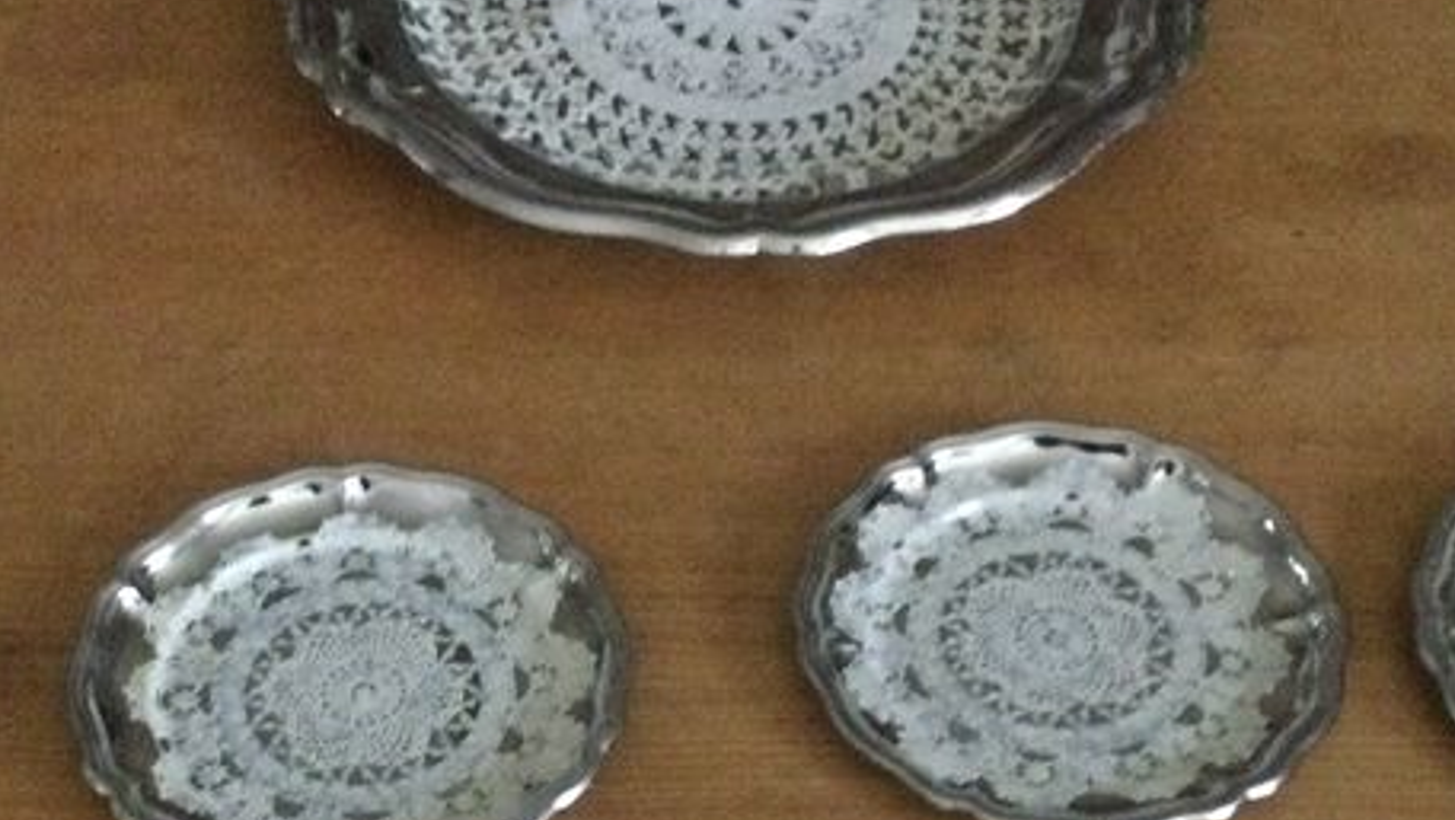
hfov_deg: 28.6
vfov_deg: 16.1
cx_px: 689
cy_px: 788
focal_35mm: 74
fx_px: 2856
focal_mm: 3.3
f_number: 2.4
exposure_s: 1/17
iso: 640
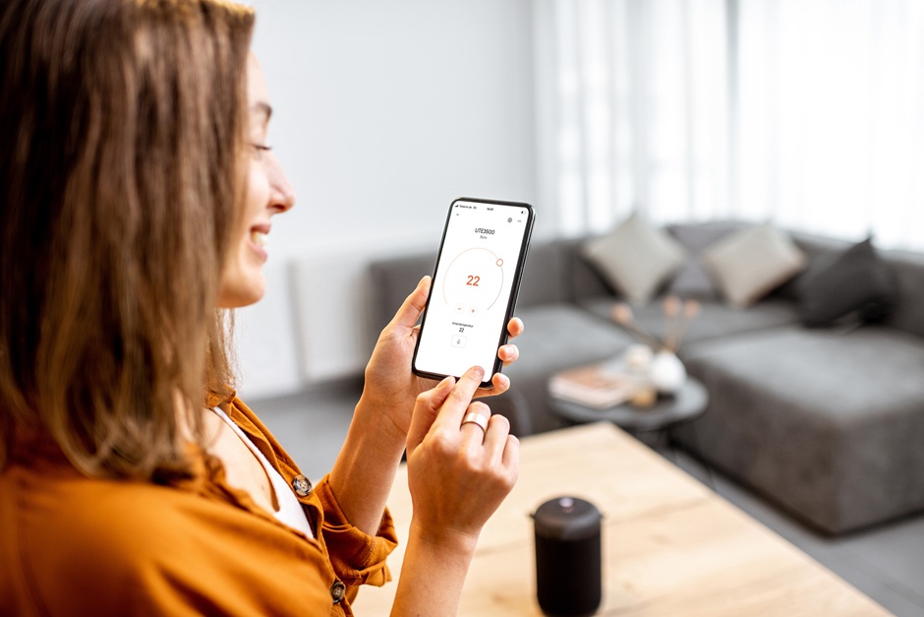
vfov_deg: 37.9
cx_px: 462
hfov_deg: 54.4
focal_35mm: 35
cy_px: 308
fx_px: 898
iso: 250
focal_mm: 35
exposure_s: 1/160
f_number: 2.2
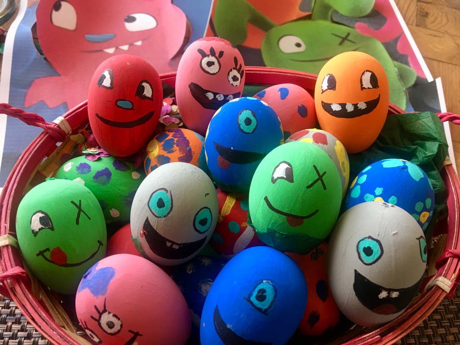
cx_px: 230
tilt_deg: -56.4
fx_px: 385
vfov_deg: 48.2
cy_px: 172
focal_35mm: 29
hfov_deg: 61.7
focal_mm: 4.15
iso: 40
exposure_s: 1/15
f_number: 2.2
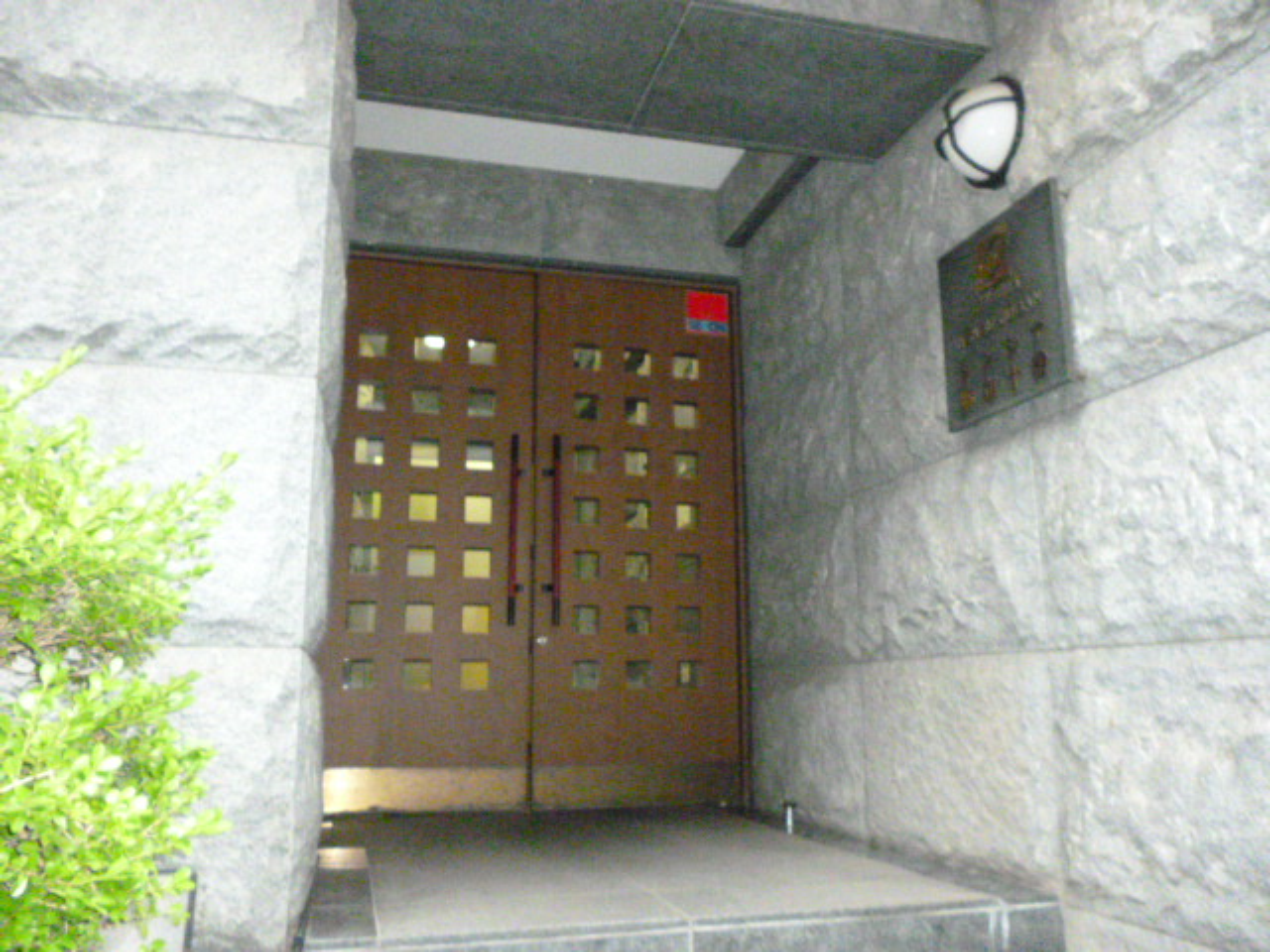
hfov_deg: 63.4
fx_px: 1027
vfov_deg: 49.7
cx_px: 635
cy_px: 476
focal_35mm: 28
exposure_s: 1/60
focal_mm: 5
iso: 1600
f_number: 3.1
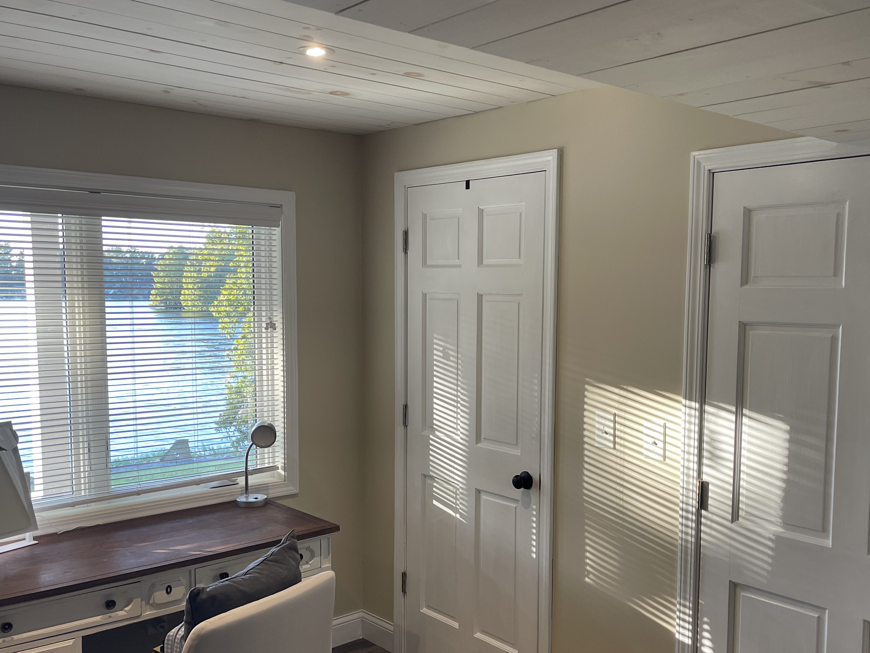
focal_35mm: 33
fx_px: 829
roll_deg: -0.4
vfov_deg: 42.8
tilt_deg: -5.2
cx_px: 476
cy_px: 375
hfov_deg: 55.3
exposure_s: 1/120
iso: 80
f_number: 1.6
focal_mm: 5.1
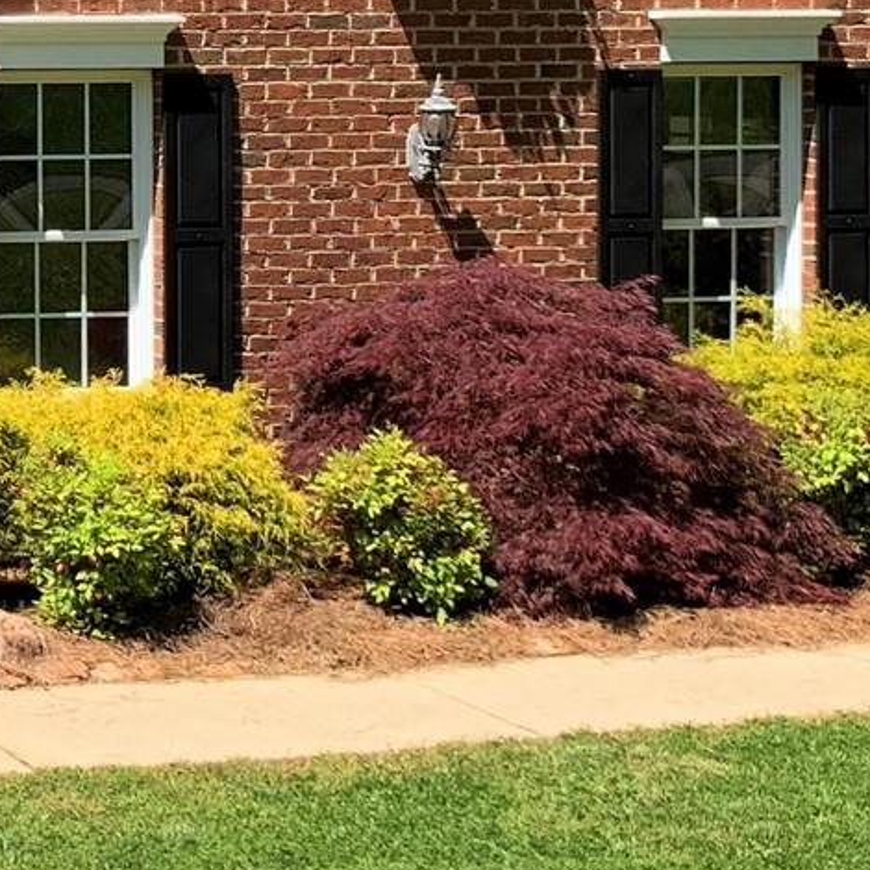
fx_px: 2843
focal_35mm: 100
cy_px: 140
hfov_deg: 15.7
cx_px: -517
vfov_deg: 17.2
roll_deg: -1.8
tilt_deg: -0.9
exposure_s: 1/1447
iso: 25
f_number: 1.8
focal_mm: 4.25
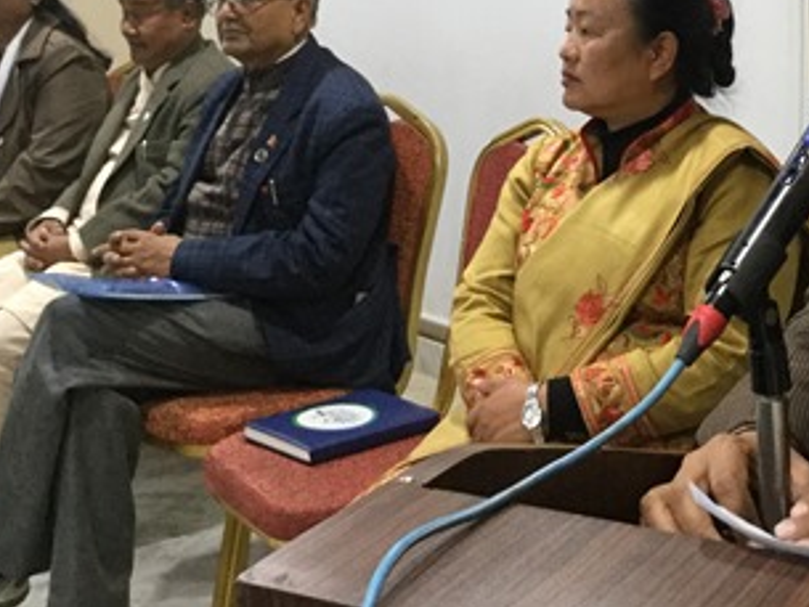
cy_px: -13
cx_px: 607
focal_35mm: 65
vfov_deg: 21.7
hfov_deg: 29.3
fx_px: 1520
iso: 200
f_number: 2.4
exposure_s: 1/33
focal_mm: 3.3
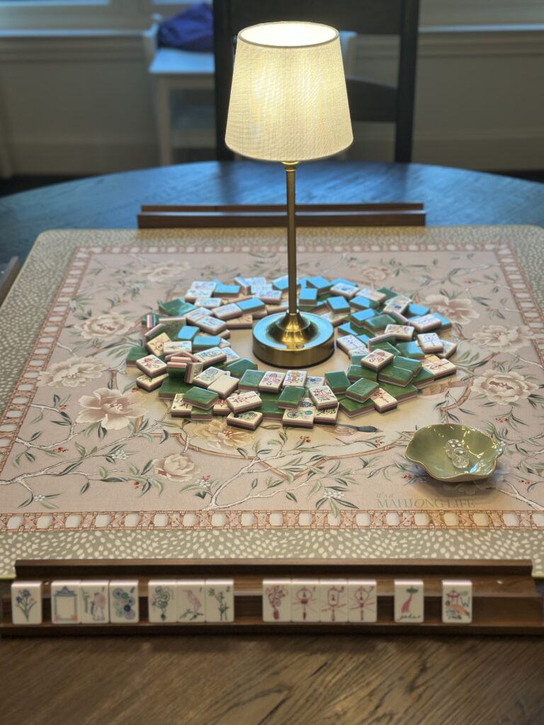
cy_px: 362
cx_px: 272
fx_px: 1006
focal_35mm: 48
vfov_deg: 39.7
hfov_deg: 30.3
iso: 100
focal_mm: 6.86
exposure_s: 1/120
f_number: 1.78
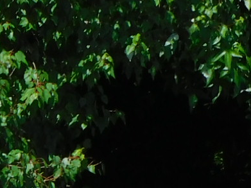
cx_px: -399
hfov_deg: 1.7
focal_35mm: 1162
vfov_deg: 1.3
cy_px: 319
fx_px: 8423
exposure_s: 1/640
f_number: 5.3
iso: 125
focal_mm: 35.8
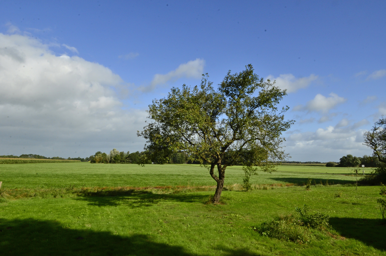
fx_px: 273
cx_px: 193
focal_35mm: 26
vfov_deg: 50.2
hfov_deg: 70.5
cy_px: 128
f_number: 22
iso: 400
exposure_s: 1/200
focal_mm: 17
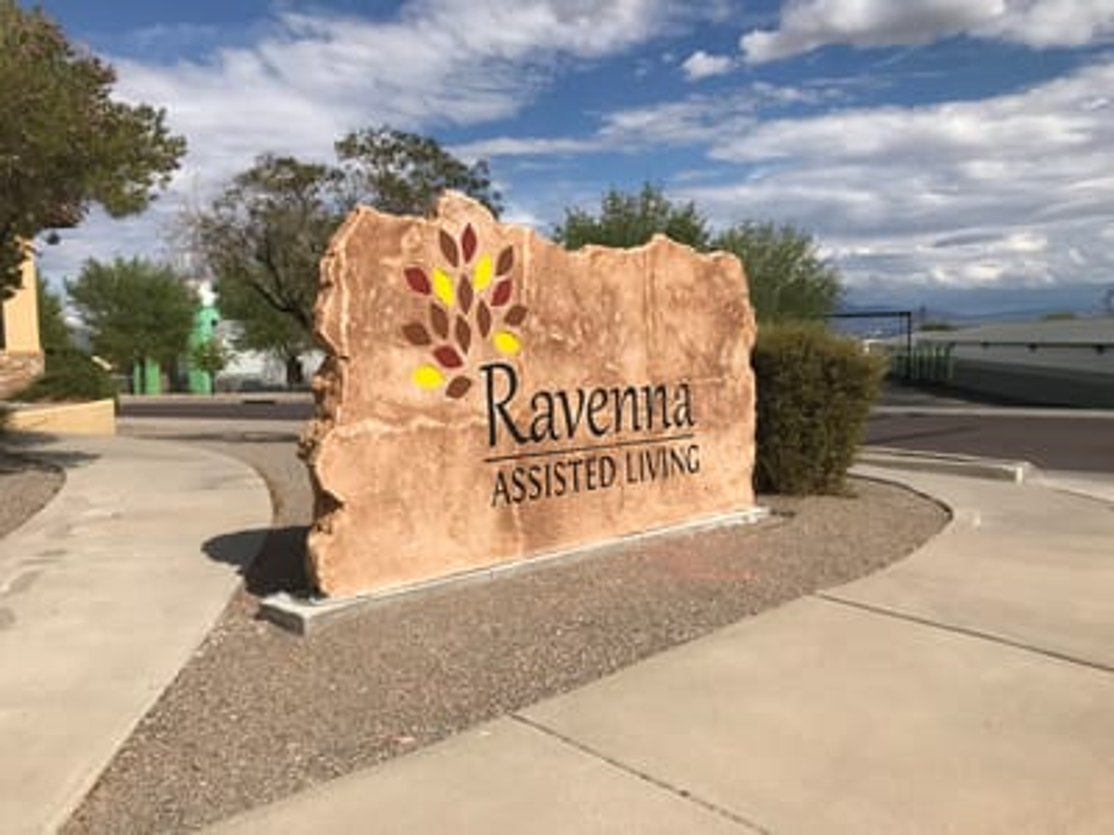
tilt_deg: -6.5
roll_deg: +1.7
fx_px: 901
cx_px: 557
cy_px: 418
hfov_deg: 63.4
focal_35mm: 28
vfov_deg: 49.7
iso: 20
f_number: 1.8
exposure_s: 1/4367
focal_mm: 3.99
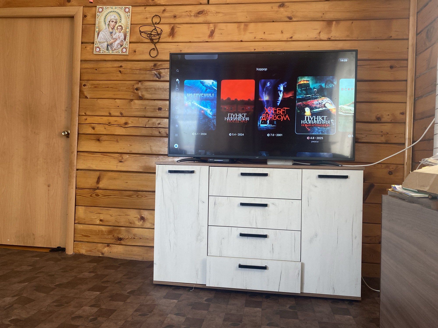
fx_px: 329
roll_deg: -2.8
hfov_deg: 67.3
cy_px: 164
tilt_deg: -0.4
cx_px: 219
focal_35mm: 26
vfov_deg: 53.1
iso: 125
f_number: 1.8
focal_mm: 4.25
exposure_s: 1/60
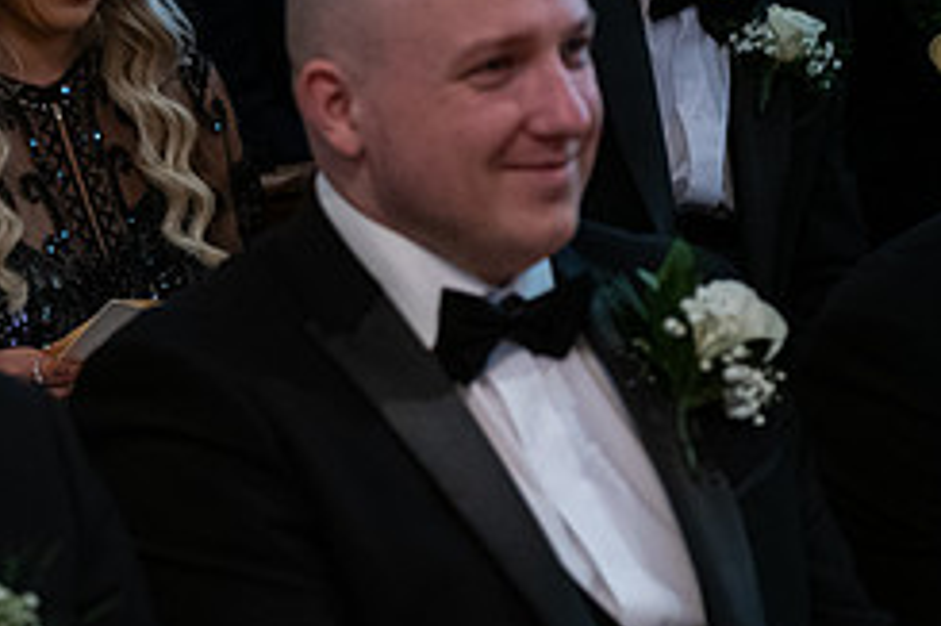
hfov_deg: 12.3
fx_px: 4336
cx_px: 96
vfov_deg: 8.2
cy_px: 136
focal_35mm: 166
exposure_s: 1/160
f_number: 3.5
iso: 1250
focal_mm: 70
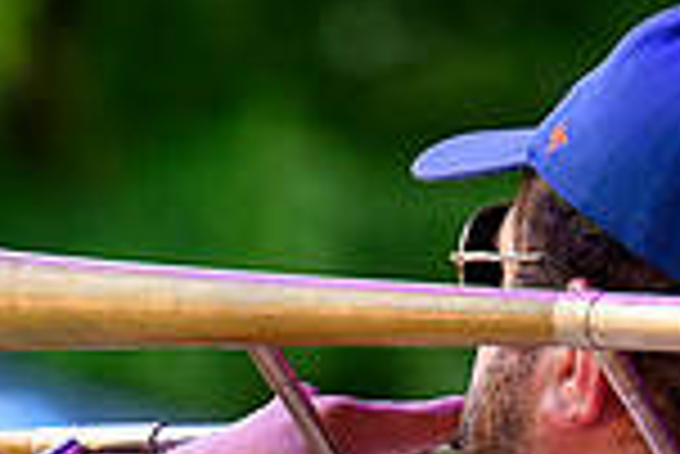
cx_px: 77
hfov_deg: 2.9
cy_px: 789
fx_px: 13537
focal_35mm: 716
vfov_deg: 1.9
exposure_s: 1/1250
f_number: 2.8
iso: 1600
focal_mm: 125
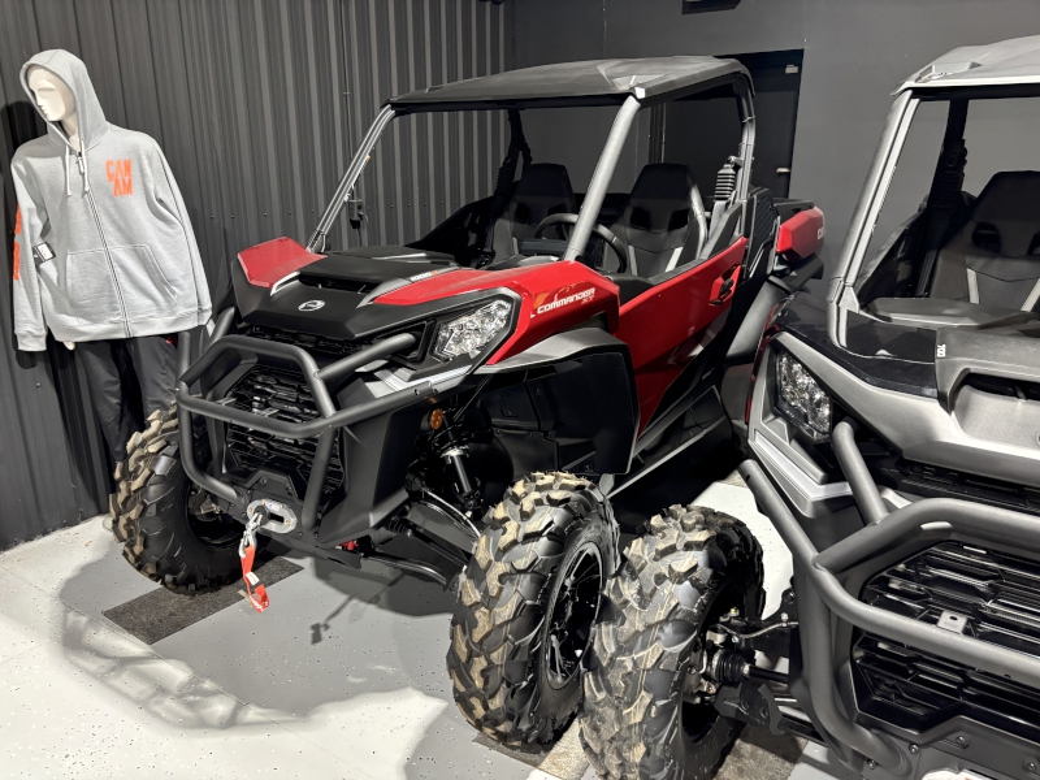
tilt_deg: -16.9
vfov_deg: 53.1
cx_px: 520
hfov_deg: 67.3
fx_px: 781
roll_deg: -0.7
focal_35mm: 26
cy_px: 390
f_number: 1.6
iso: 500
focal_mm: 5.96
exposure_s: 1/40
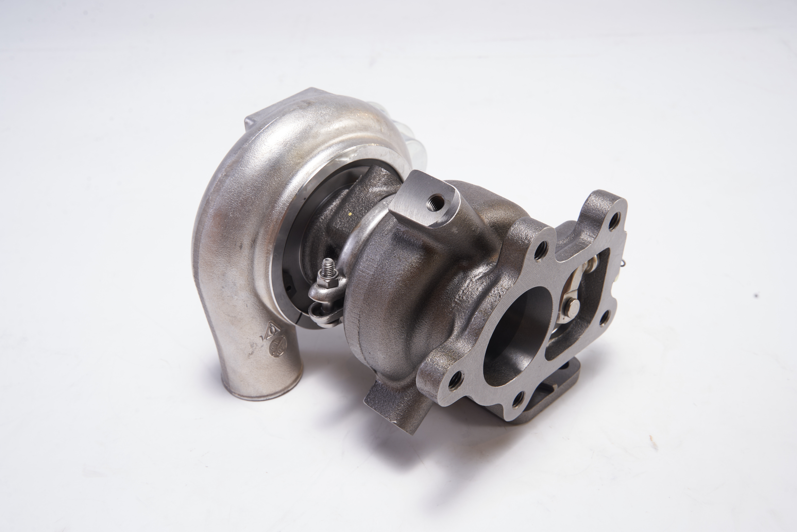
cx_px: 398
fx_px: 841
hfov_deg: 50.7
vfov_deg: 35.1
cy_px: 266
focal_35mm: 38
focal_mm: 38
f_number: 14
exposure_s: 1/100
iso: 80
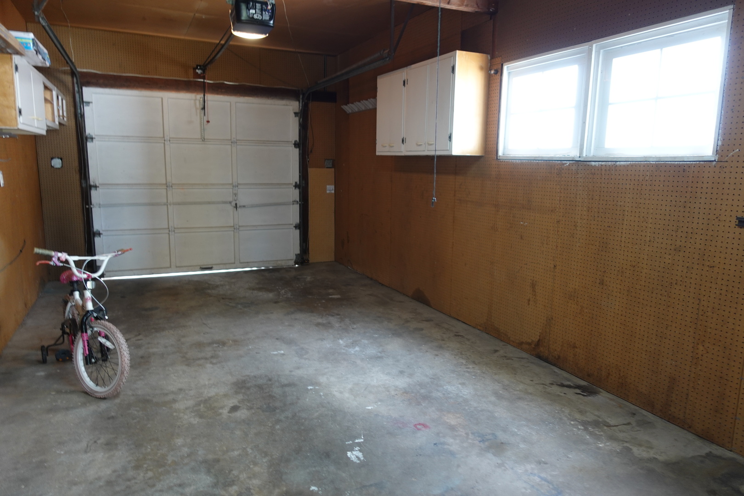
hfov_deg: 73.7
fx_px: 496
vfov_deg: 53.1
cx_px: 372
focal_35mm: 24
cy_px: 248
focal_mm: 8.8
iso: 200
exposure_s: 1/30
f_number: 1.8
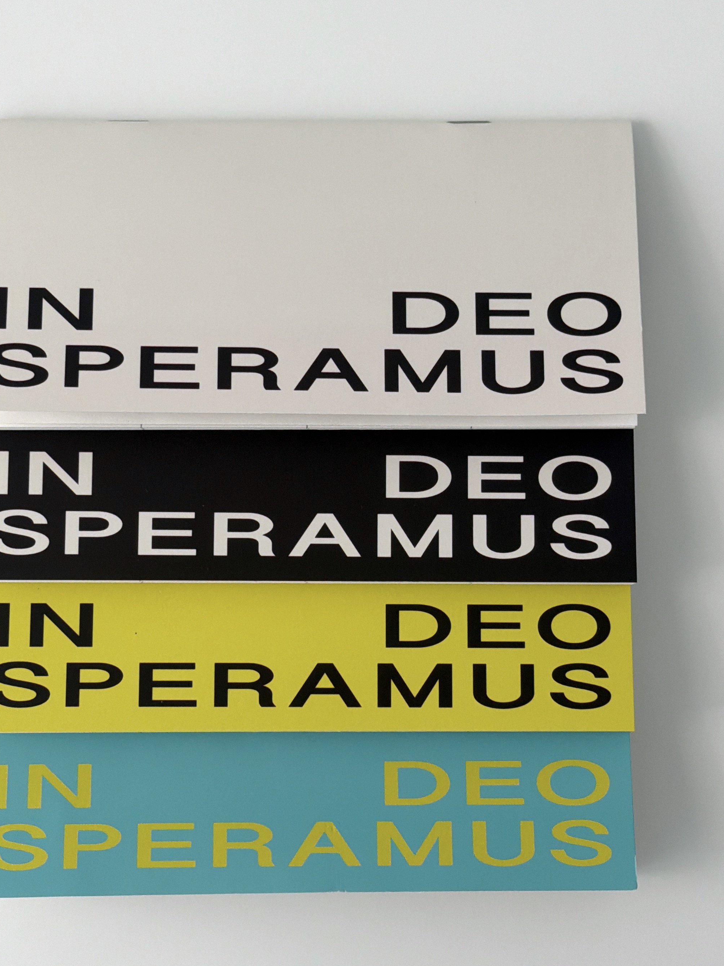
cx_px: 314
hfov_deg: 20.4
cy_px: 505
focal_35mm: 72
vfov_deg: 27.0
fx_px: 2008
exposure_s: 1/1642
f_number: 1.78
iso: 80
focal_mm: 6.76
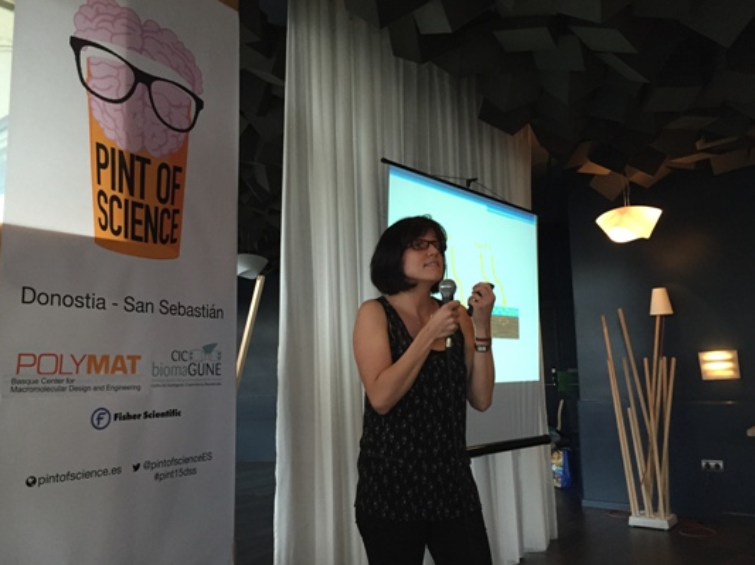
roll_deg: +0.2
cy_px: 282
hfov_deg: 60.0
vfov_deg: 46.7
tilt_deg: +8.6
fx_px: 654
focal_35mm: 30
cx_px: 378
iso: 160
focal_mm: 4.15
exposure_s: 1/30
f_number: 2.2
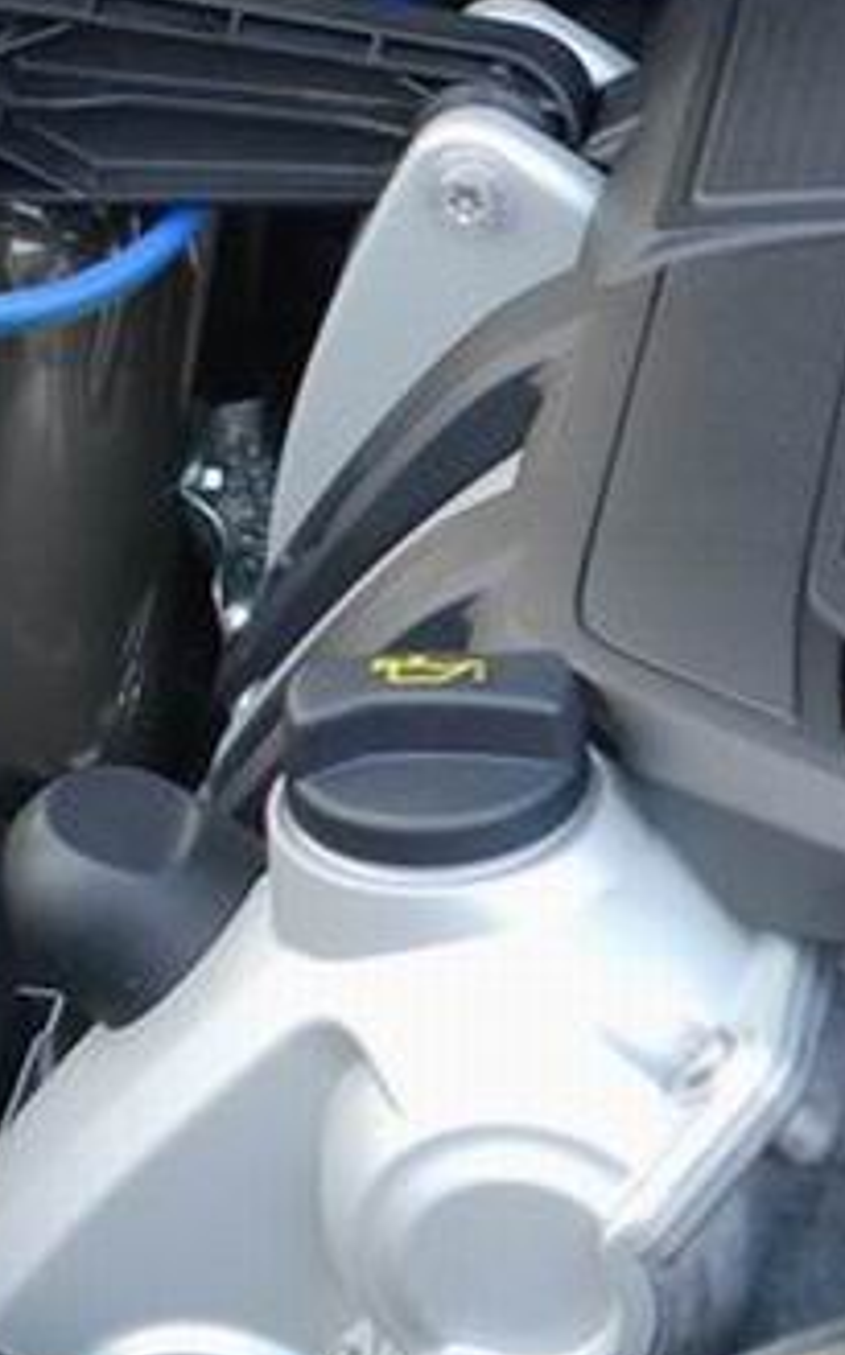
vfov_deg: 12.9
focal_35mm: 163
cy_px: 739
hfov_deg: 7.8
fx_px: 6002
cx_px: 1480
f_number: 4
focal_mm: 35
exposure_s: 1/125
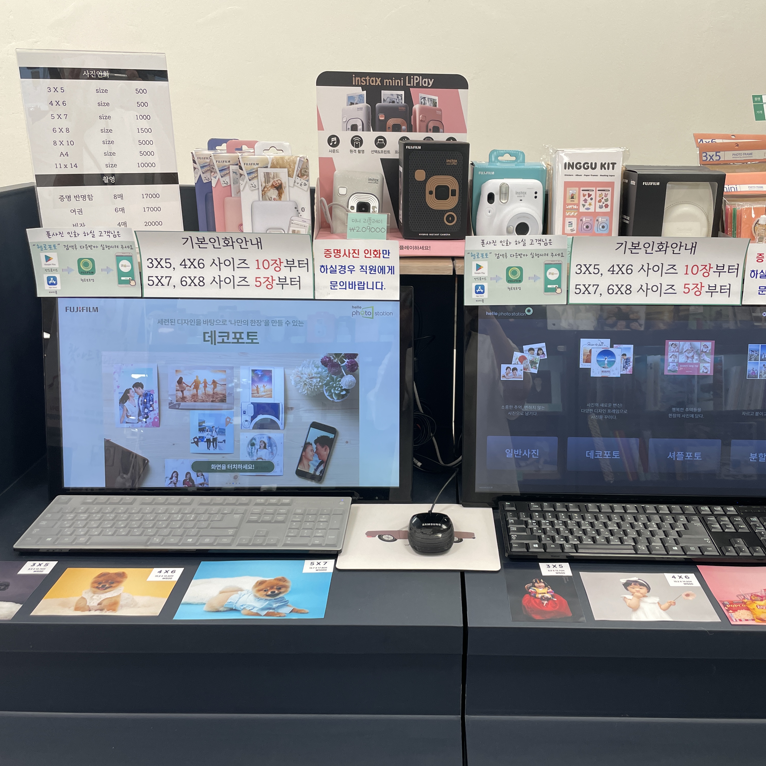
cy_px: 386
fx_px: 776
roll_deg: -0.5
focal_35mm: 31
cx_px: 436
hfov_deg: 52.4
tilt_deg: -18.3
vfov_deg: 52.5
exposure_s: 1/120
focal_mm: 4.2
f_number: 1.6
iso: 64
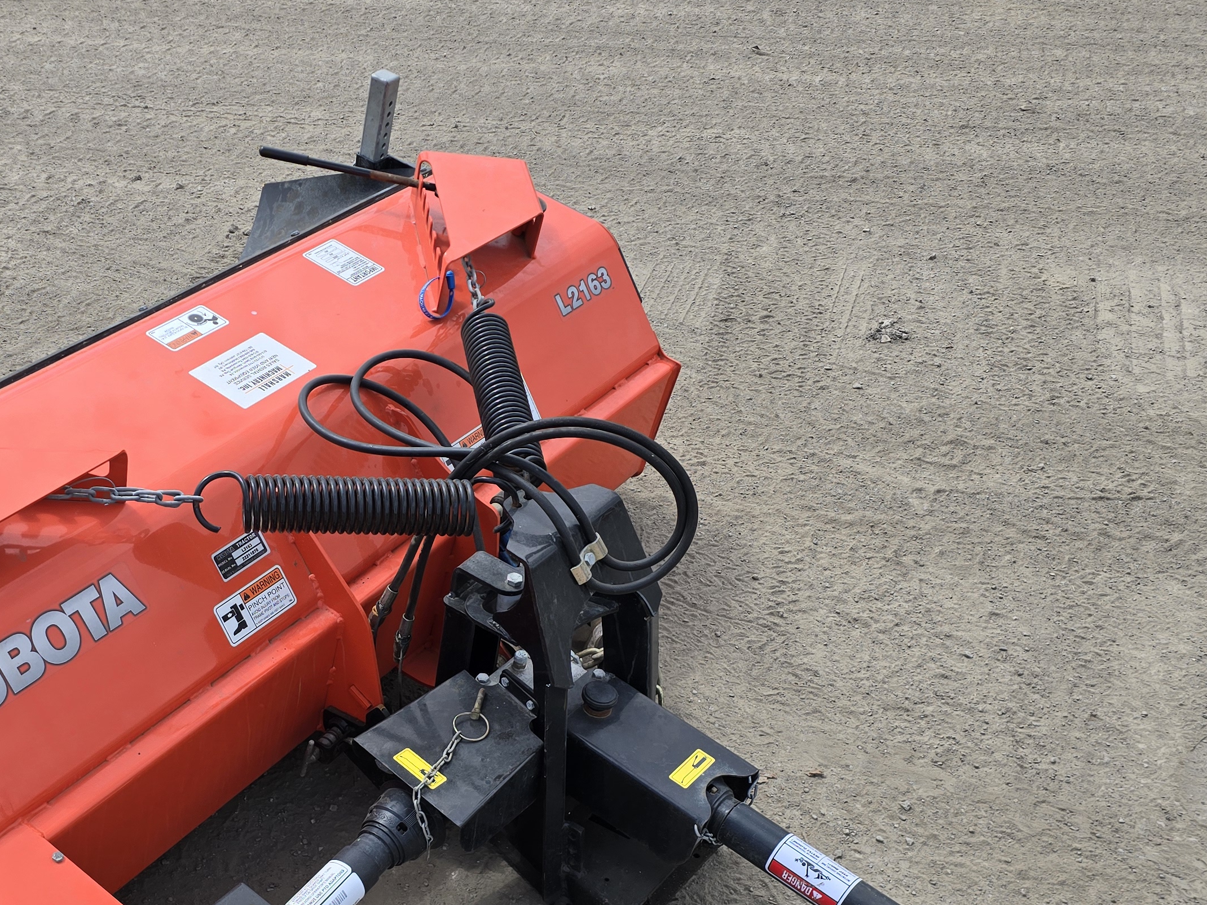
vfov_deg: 33.1
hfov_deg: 42.8
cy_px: 650
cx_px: 339
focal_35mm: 43
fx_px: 1499
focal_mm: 6.3
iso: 12
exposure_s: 1/624
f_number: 1.7
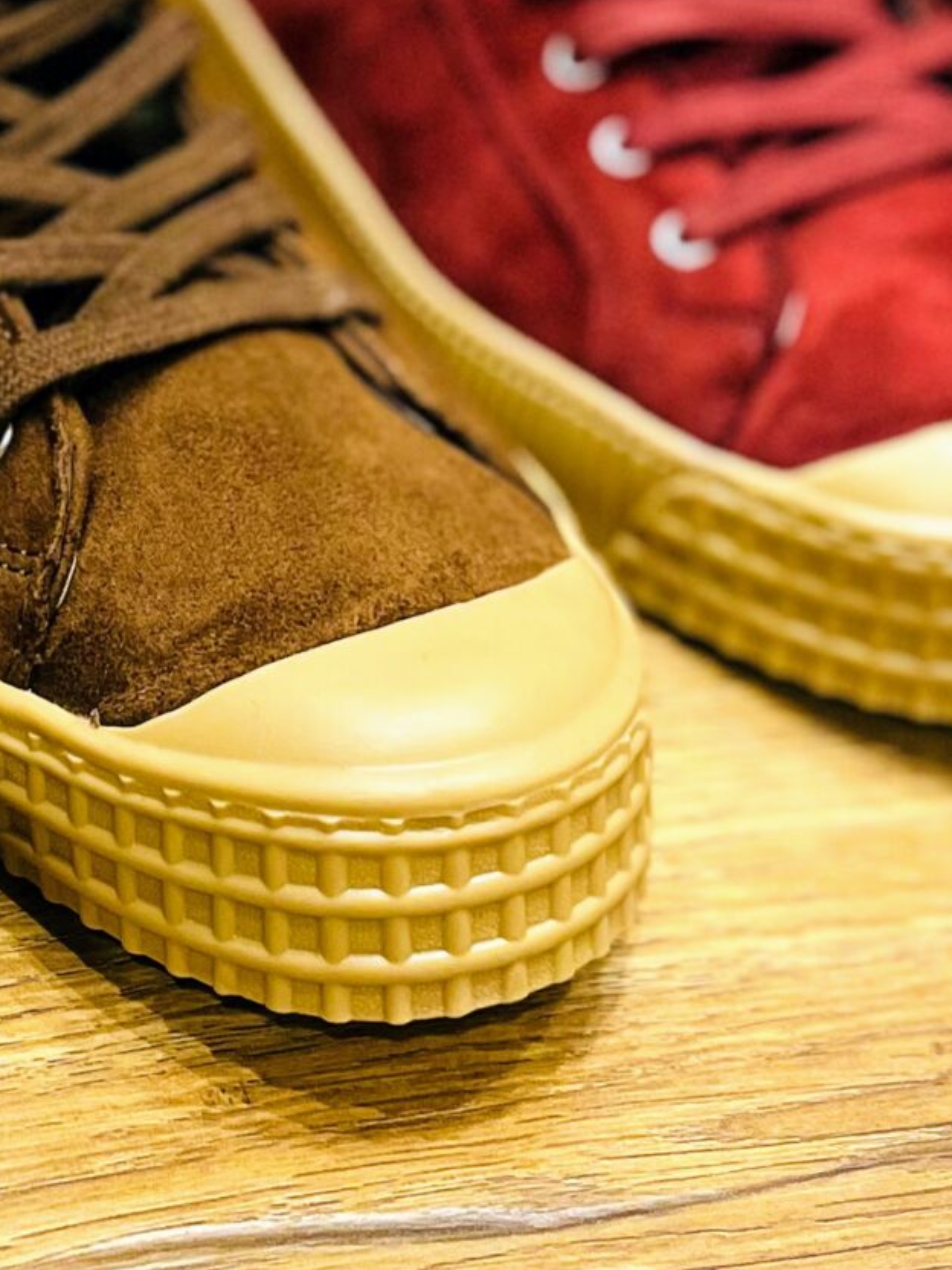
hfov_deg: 18.3
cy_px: 212
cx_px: 217
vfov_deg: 24.0
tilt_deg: -32.8
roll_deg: -7.9
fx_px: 2934
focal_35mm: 80
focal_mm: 5.1
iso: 250
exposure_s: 1/60
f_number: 1.6
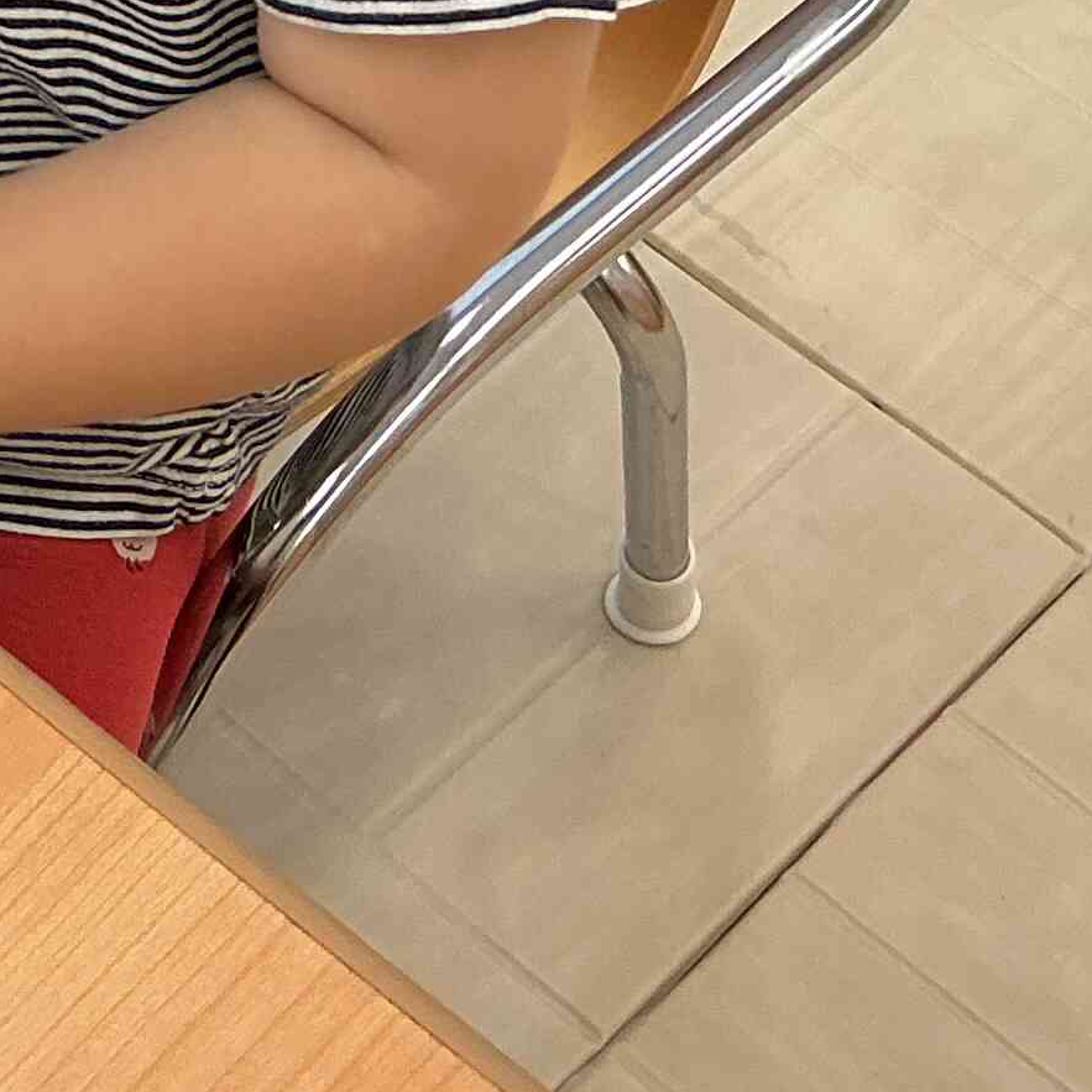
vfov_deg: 14.3
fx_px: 4176
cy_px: -312
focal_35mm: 117
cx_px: -200
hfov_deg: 14.4
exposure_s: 1/120
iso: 64
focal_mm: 3
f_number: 1.8
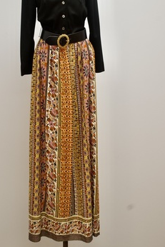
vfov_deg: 37.6
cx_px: 65
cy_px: 97
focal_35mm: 53
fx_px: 362
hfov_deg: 25.7
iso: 800
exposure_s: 1/50
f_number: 8
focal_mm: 27
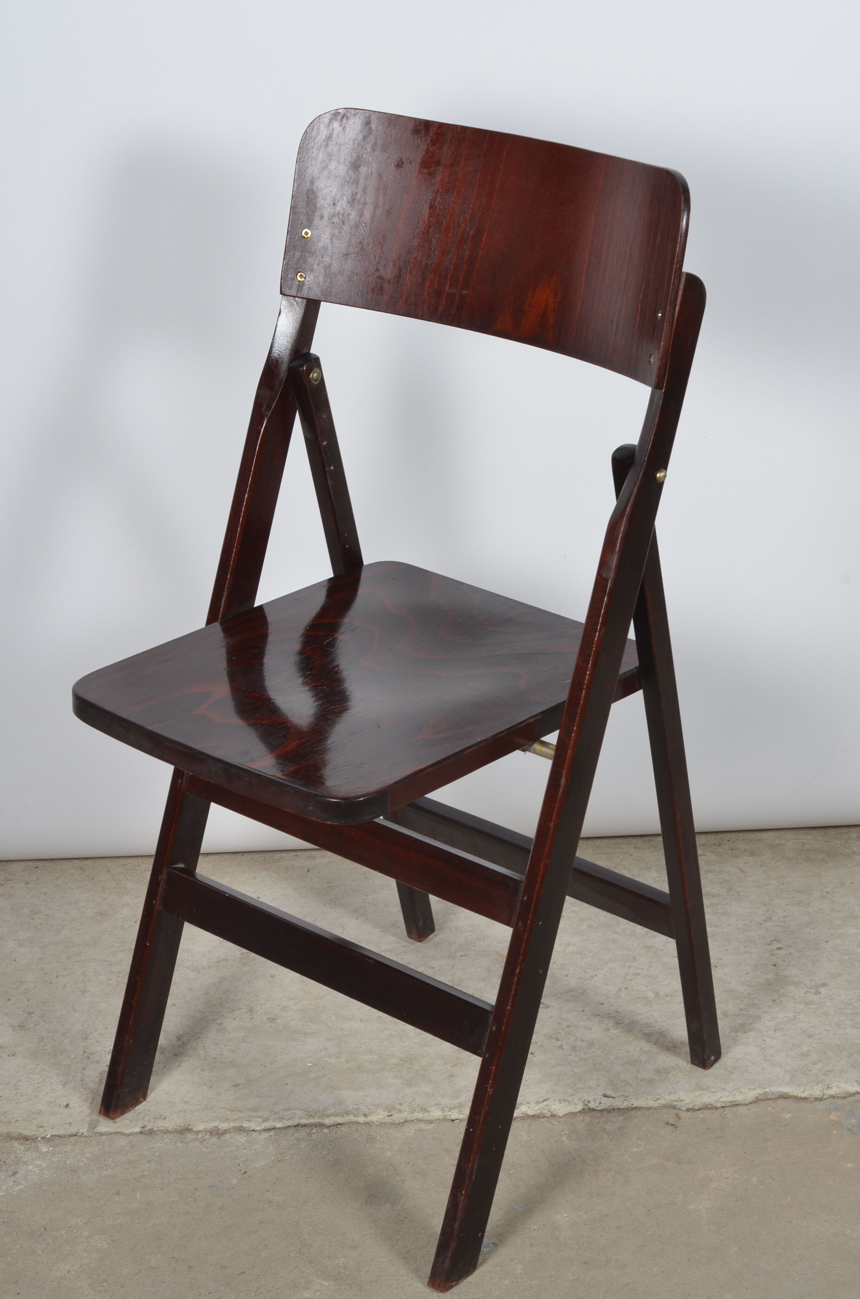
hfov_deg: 18.1
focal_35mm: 75
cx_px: 430
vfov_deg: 27.0
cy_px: 650
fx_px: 2699
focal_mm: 50
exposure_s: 1/125
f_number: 11
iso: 100
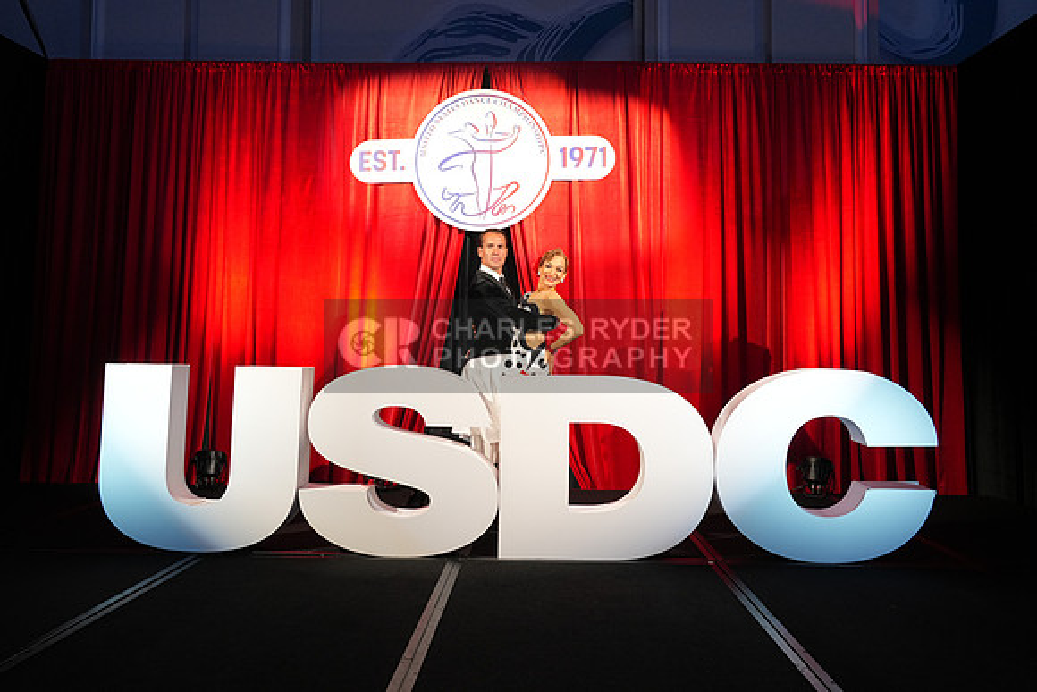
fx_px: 691
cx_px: 518
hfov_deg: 73.7
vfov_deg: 53.2
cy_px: 346
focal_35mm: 24
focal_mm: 24
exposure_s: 1/160
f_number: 5
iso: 1000
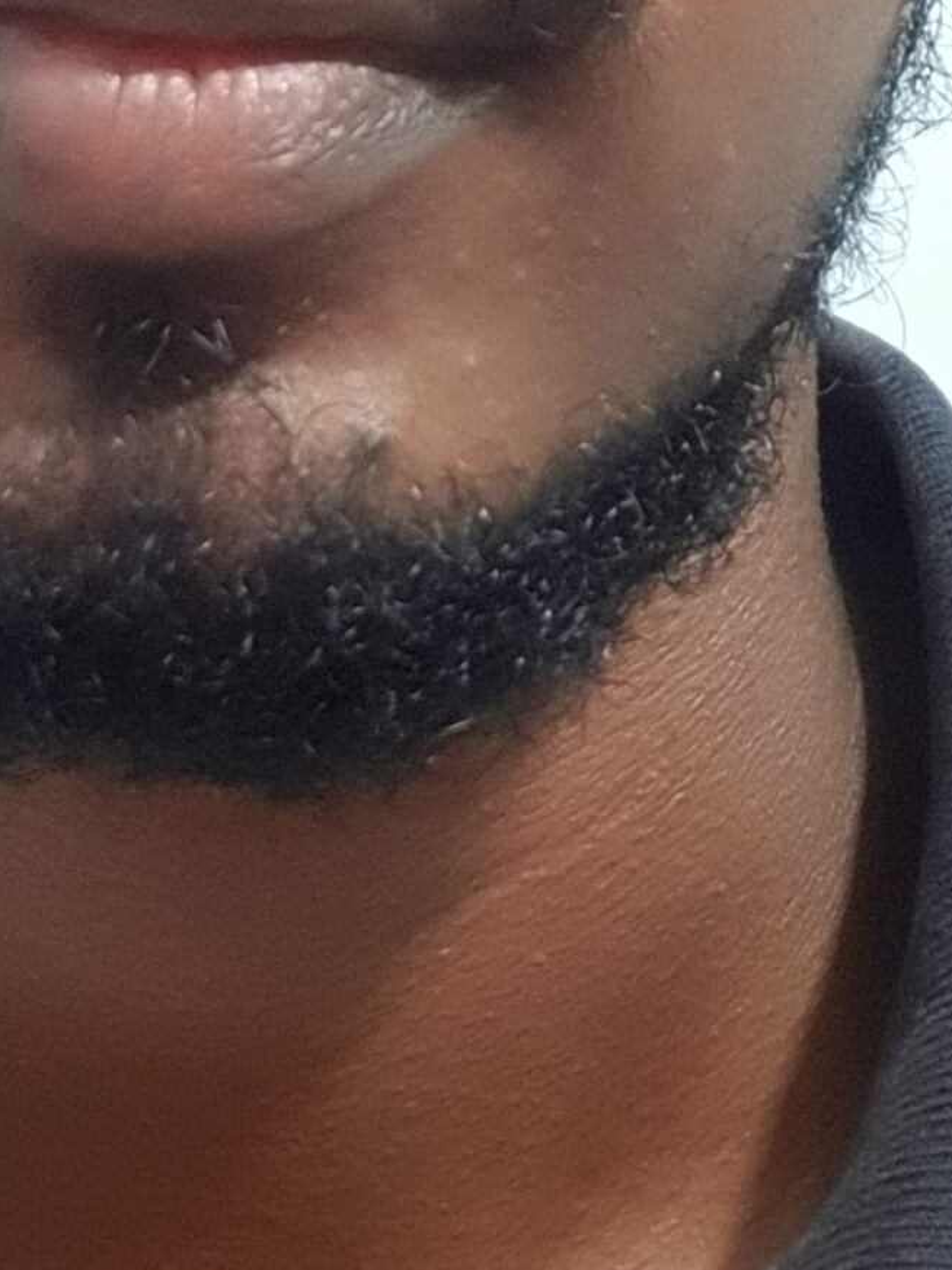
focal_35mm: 91
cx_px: 461
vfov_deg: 19.8
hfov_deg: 16.2
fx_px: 3337
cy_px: -384
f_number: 1.7
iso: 500
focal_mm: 2.92
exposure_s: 1/13
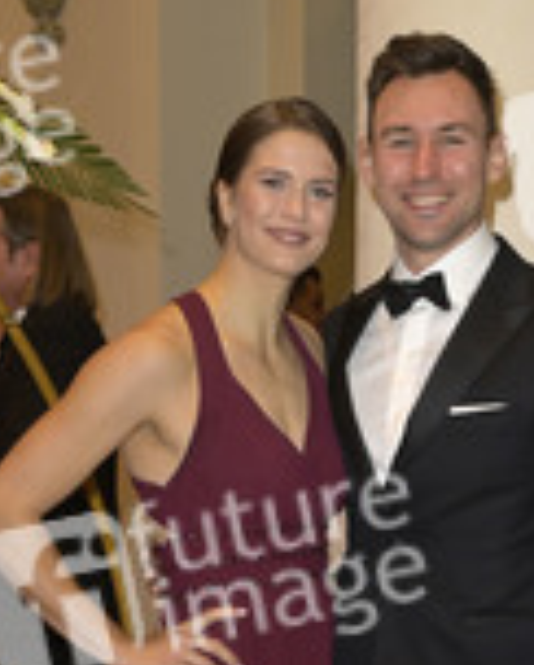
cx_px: 328
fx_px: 2188
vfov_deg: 16.6
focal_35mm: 111
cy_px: 796
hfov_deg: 13.9
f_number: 5.6
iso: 2500
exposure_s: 1/60
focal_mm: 45
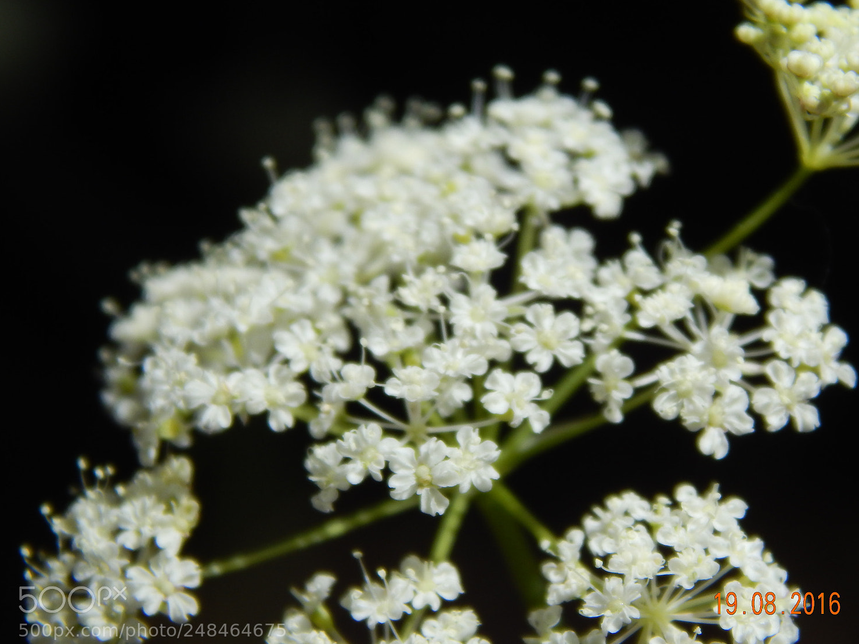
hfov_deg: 8.8
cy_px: 328
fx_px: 5608
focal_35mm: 226
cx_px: 447
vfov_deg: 6.6
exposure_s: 1/640
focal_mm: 37.1
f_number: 5.4
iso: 125
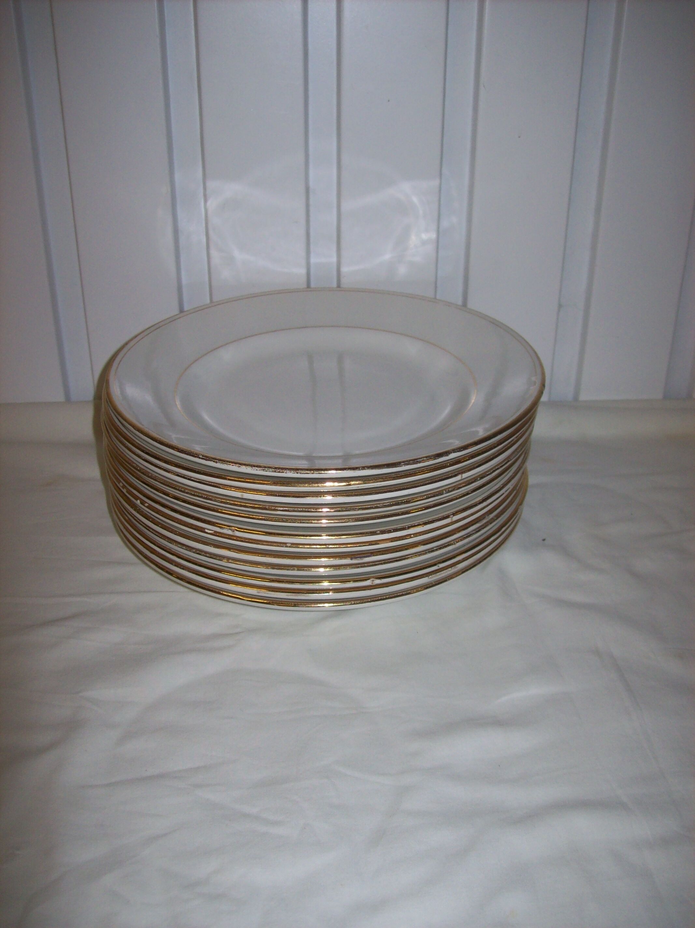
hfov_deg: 39.6
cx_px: 348
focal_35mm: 36
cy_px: 464
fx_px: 964
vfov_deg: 51.4
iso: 80
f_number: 2.7
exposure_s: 1/64
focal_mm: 6
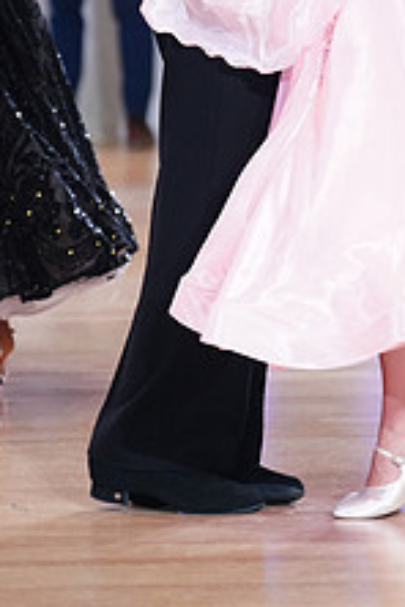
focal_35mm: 274
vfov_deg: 7.5
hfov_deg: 5.0
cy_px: -129
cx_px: 357
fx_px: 4623
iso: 2000
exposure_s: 1/400
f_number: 2.8
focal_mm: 105
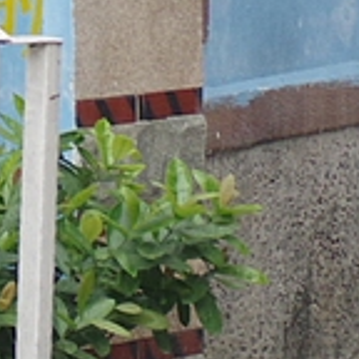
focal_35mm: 256
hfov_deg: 6.3
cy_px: -338
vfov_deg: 6.6
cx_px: -661
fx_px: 3004
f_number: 4.5
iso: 800
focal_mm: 23
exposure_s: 1/160
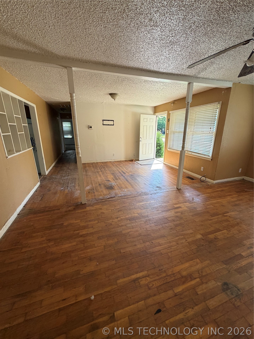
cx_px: 127
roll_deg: +0.0
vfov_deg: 102.1
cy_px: 170
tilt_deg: -16.2
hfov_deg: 85.7
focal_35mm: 14
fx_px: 137
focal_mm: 2.22
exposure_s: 1/121
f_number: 2.2
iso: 125
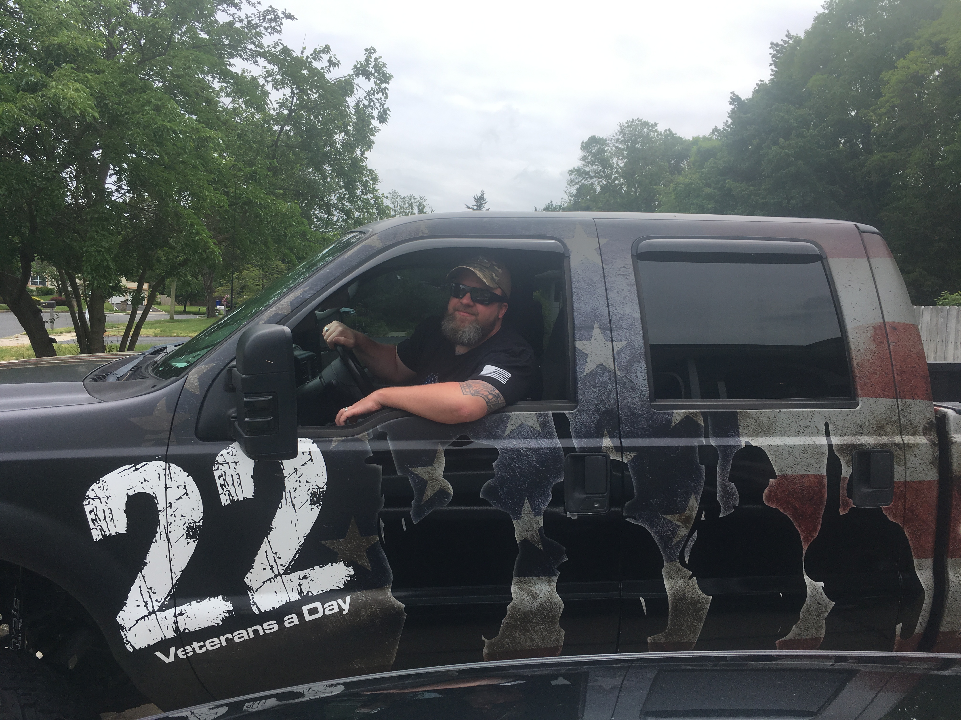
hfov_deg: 61.7
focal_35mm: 29
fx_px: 805
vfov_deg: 48.2
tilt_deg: -3.5
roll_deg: -4.9
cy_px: 360
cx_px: 480
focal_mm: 4.15
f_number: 2.2
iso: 25
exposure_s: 1/1570
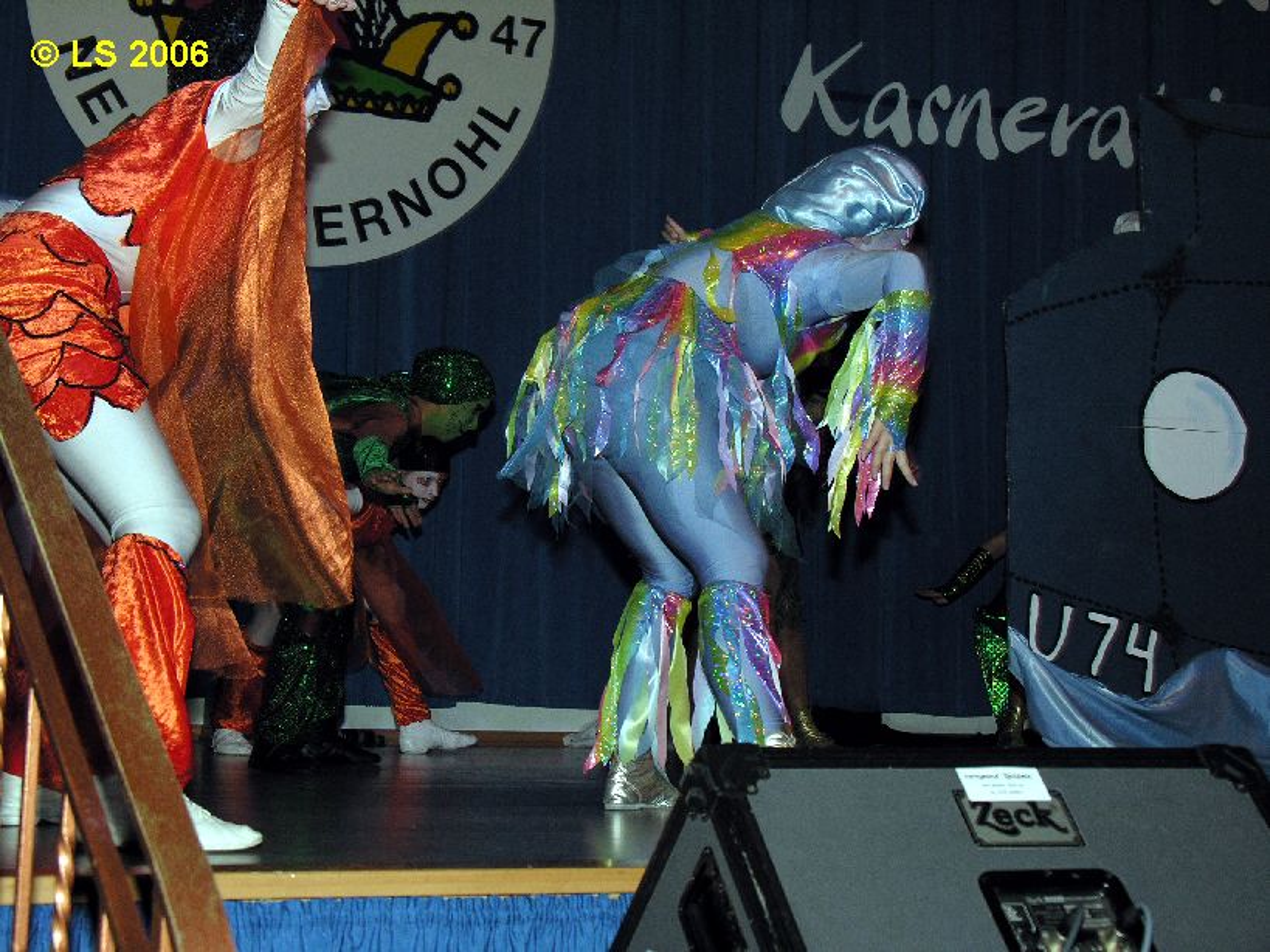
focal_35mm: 71
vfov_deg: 20.7
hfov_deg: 27.4
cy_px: 476
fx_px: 2604
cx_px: 635
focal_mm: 18
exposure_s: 1/60.1
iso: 100
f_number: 4.2
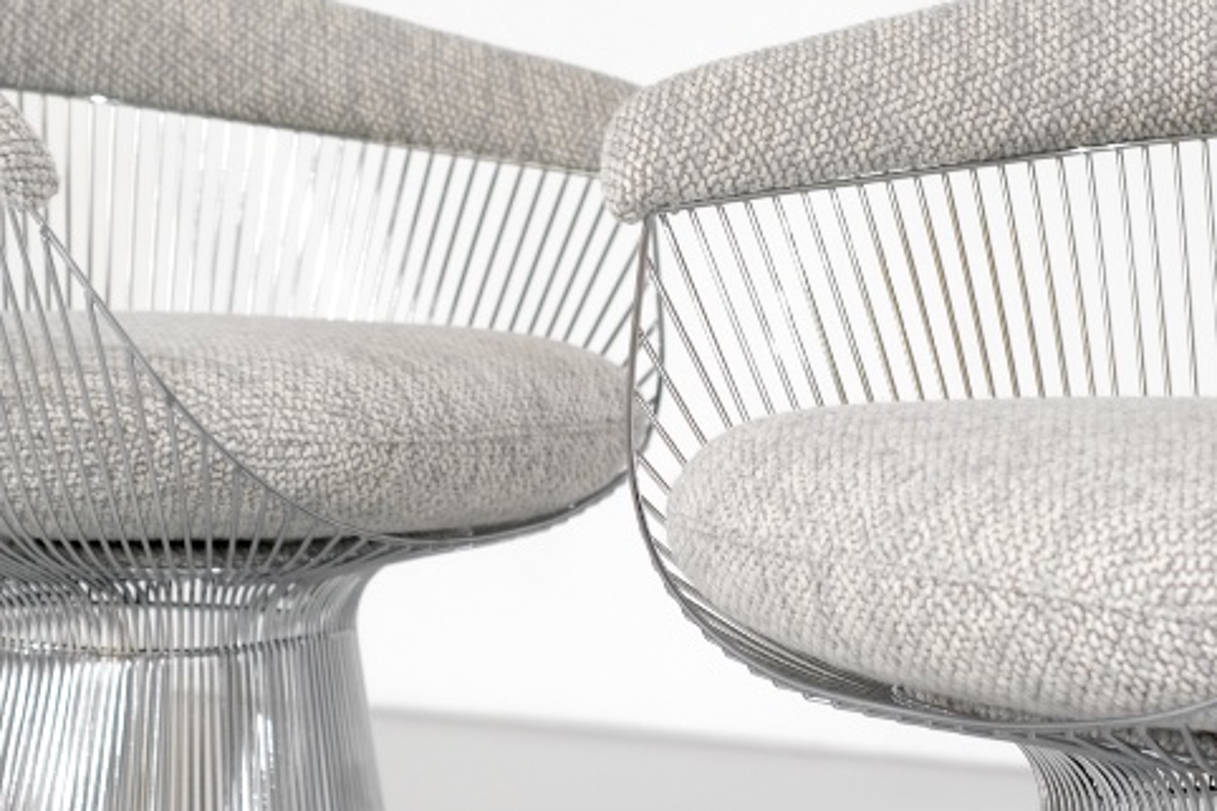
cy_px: 432
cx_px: 505
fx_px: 4461
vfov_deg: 10.4
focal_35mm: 132
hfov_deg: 15.5
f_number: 3.6
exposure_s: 1/200
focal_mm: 35
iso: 800
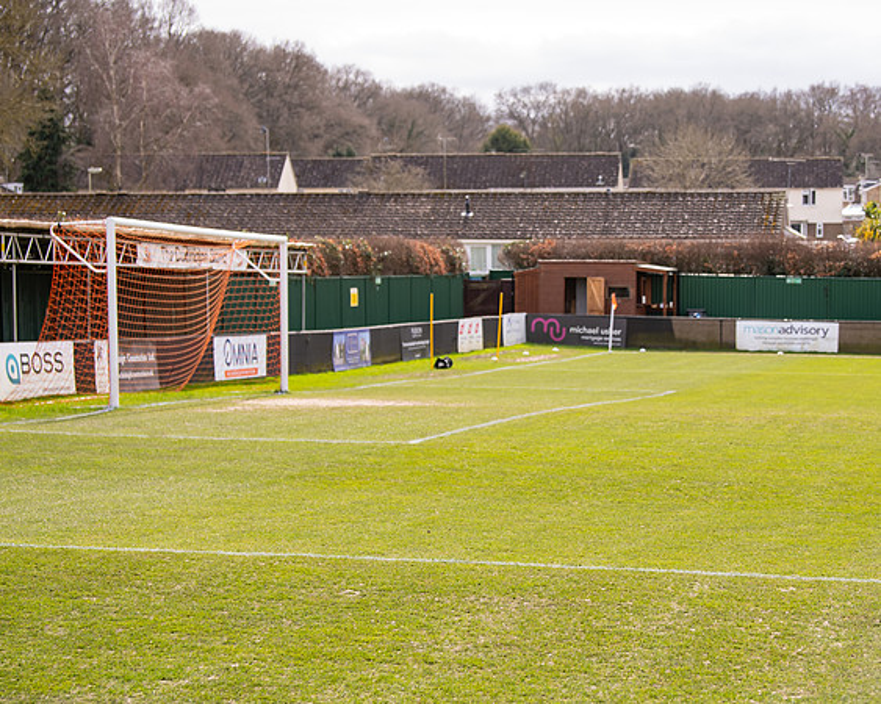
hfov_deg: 20.2
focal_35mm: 94
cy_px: 352
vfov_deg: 16.3
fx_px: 2461
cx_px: 589
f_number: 4
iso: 200
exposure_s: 1/500
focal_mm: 75
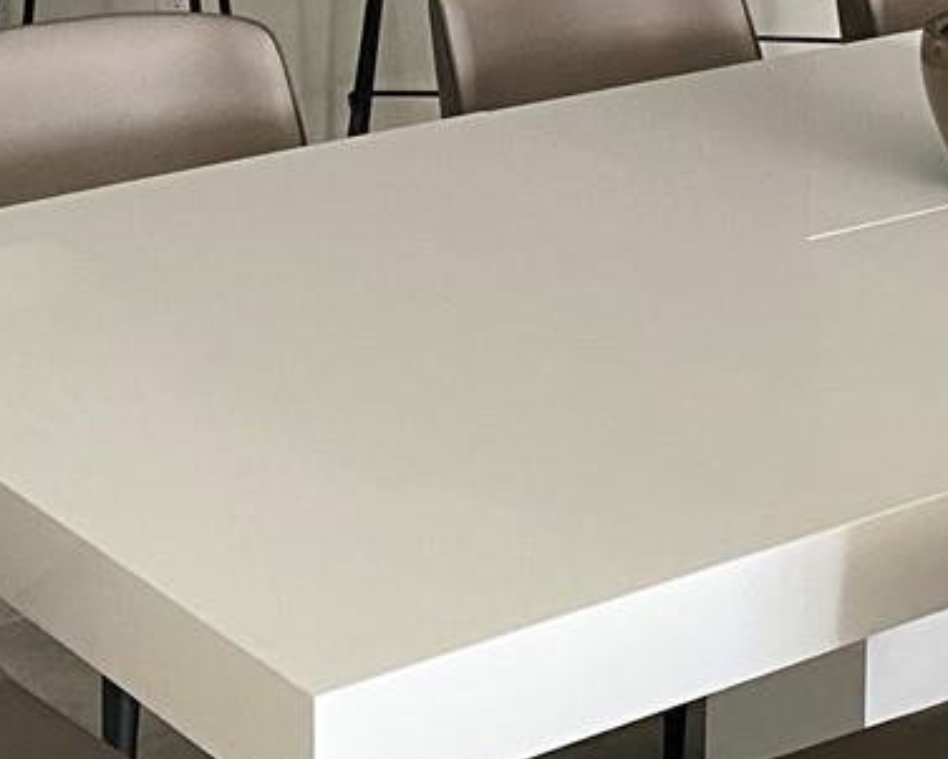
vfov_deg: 13.4
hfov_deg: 17.8
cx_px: 396
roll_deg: -0.6
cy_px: -414
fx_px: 3031
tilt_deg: -7.0
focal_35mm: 108
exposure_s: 1/54
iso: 500
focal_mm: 4.25
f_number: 1.8
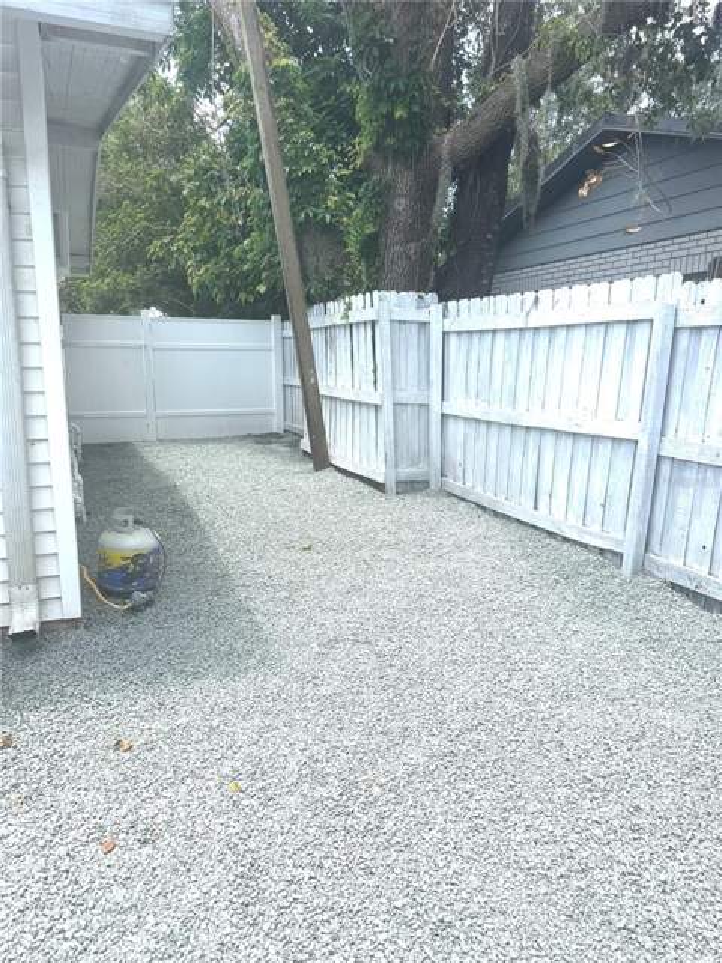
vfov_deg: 71.6
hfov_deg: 56.8
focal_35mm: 24
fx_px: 667
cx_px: 361
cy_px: 482
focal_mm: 6.76
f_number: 1.78
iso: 80
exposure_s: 1/2174
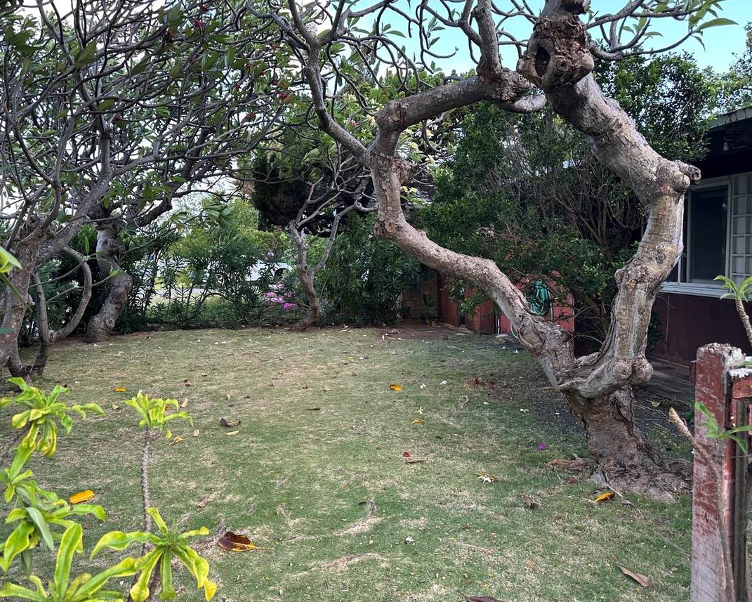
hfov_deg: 62.1
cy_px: 296
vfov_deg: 51.5
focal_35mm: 28
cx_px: 340
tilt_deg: -1.1
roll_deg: -2.5
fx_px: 623
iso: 100
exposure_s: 1/163
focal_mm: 6.86
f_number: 1.78
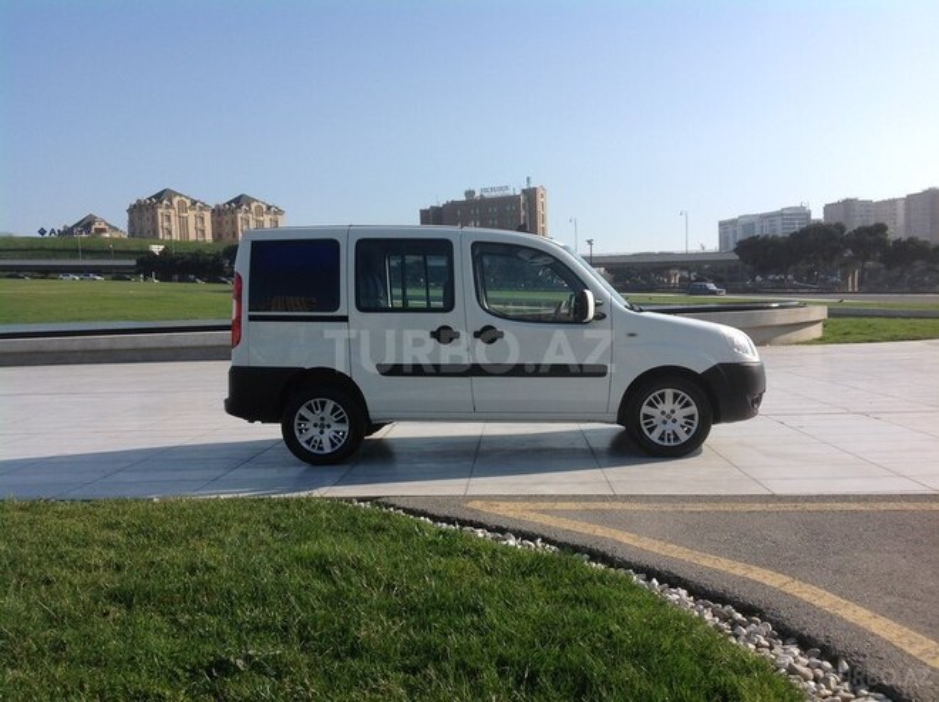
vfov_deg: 40.6
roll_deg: +1.4
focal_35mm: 35
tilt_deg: -4.4
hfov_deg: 52.7
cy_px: 351
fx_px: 948
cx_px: 470
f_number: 2.4
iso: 50
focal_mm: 4.28
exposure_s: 1/2016
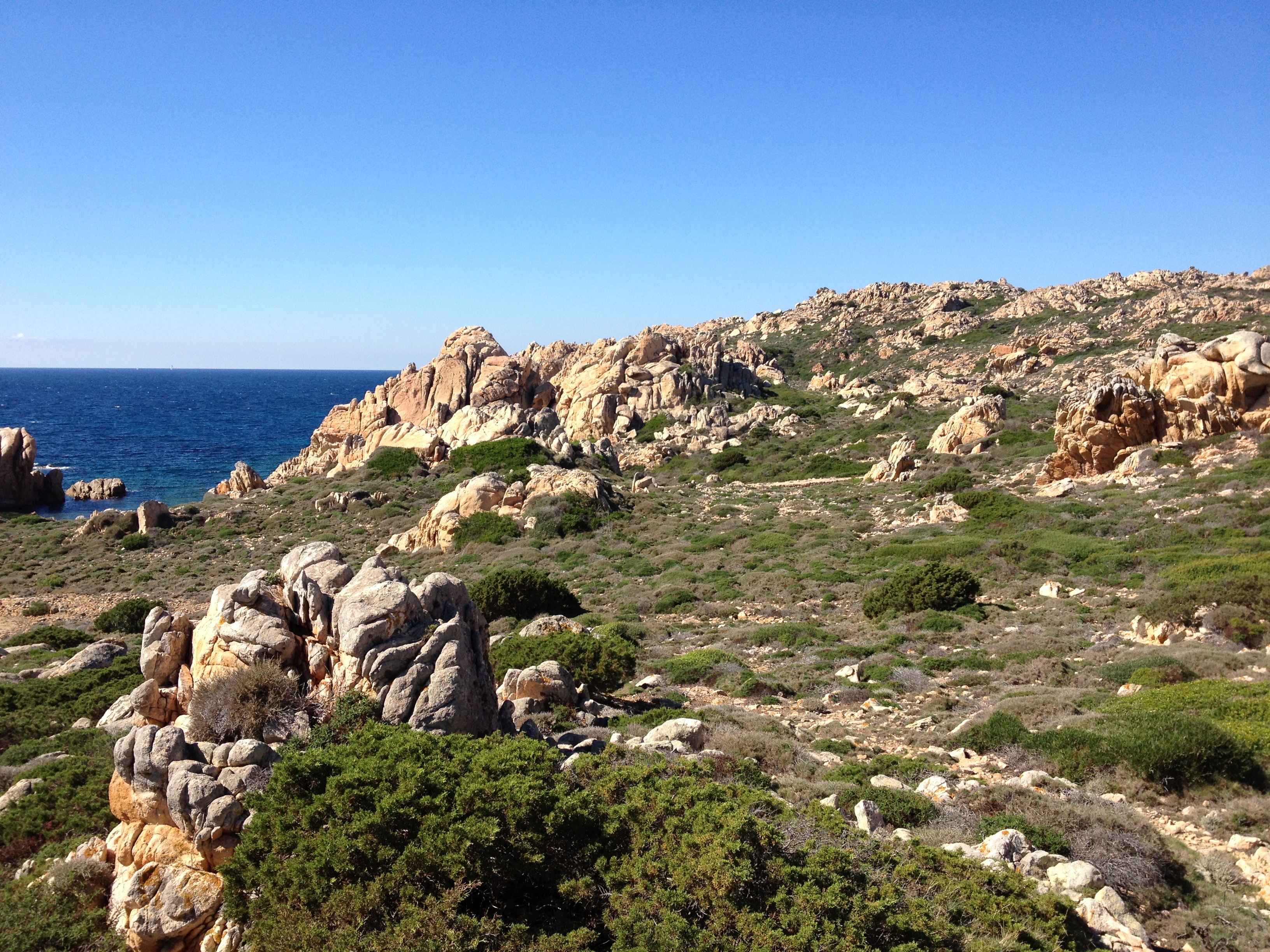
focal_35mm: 35
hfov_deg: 52.6
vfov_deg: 40.7
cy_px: 476
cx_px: 635
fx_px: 1284
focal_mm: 4.28
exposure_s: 1/1381
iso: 64
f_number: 2.4
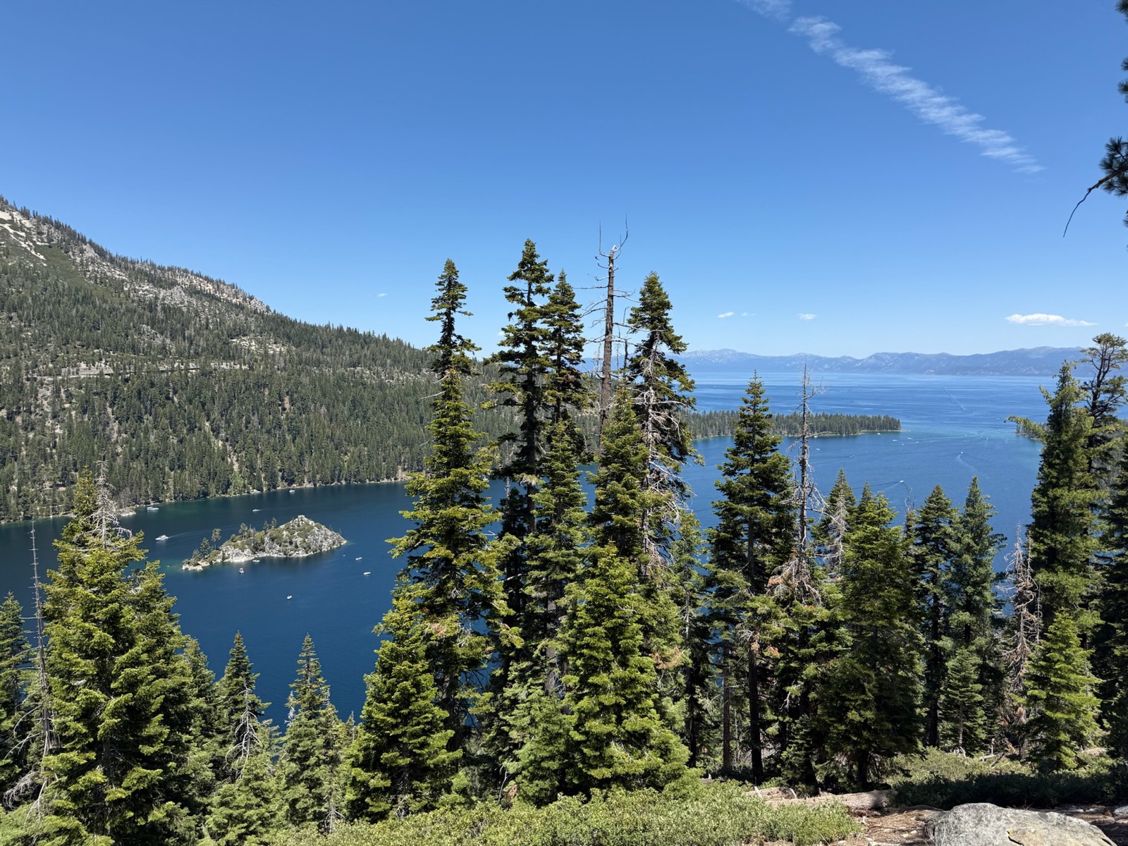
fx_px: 782
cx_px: 564
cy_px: 423
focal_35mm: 24
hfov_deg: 71.6
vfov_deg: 56.8
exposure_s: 1/3584
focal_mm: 6.76
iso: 80
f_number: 1.78
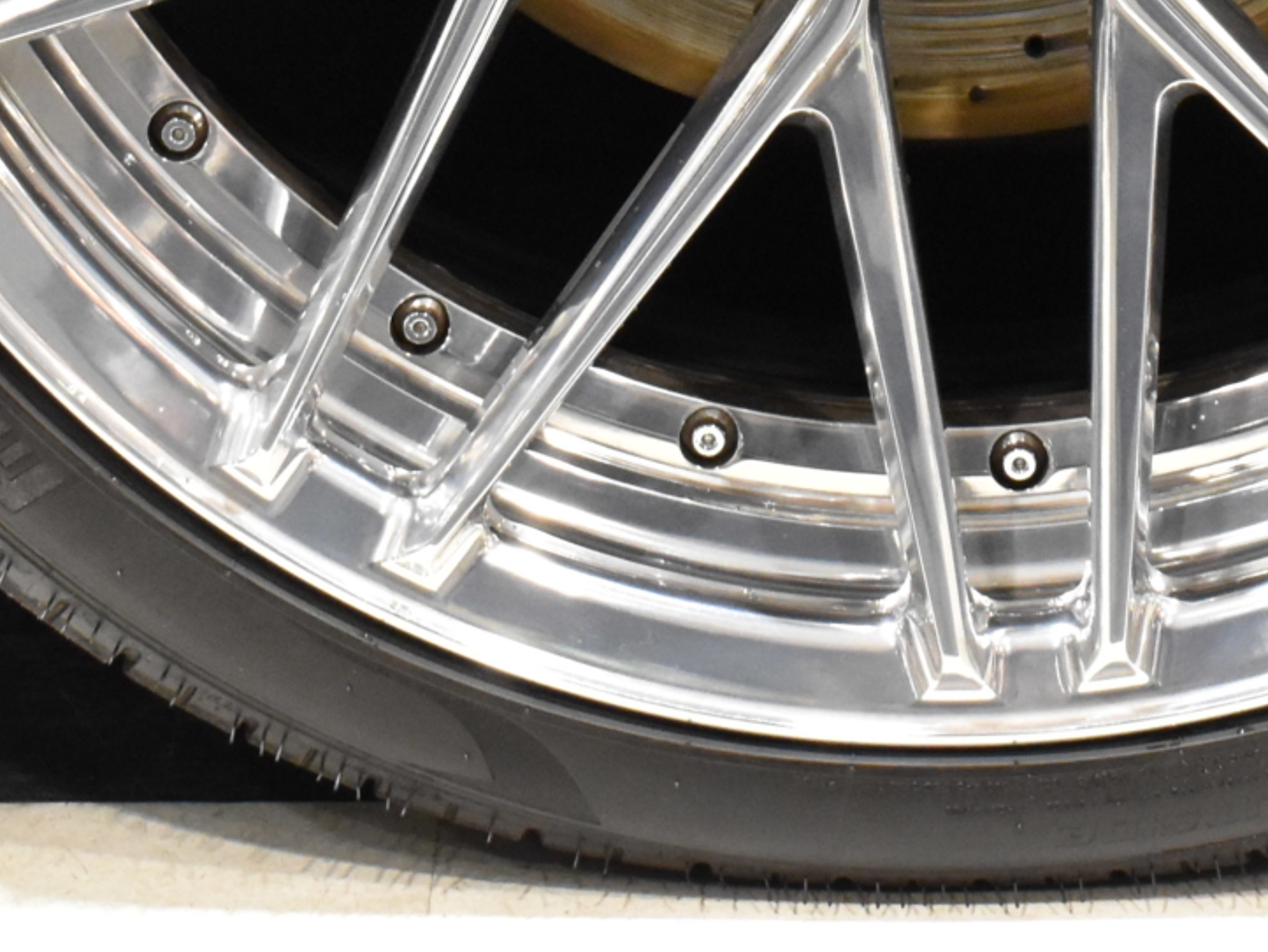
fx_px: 6742
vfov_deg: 7.9
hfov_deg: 10.7
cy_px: -521
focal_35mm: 184
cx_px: 961
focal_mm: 36
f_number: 8
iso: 3200
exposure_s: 1/60
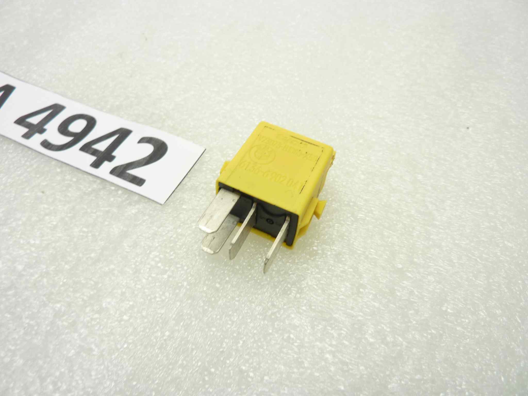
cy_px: 198
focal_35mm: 25
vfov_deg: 54.9
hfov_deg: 69.4
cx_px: 264
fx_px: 381
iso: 80
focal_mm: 4.1
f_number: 3.3
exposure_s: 1/13
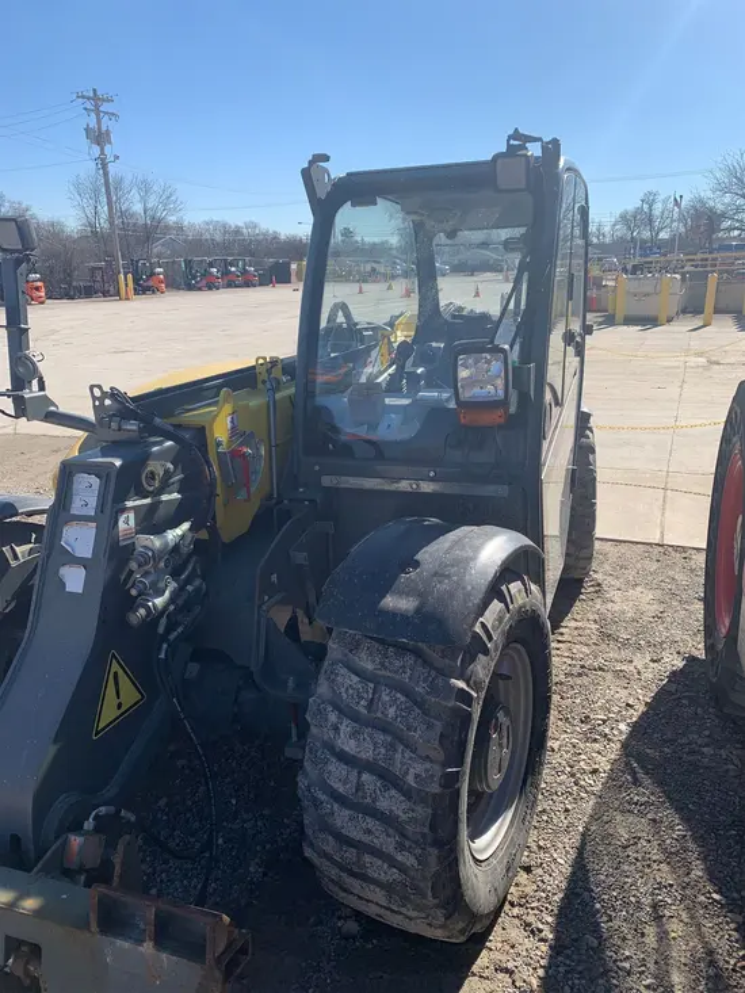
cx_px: 372
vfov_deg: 67.3
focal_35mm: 26
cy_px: 496
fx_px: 746
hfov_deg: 53.1
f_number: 1.8
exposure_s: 1/1953
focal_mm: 4.25
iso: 25
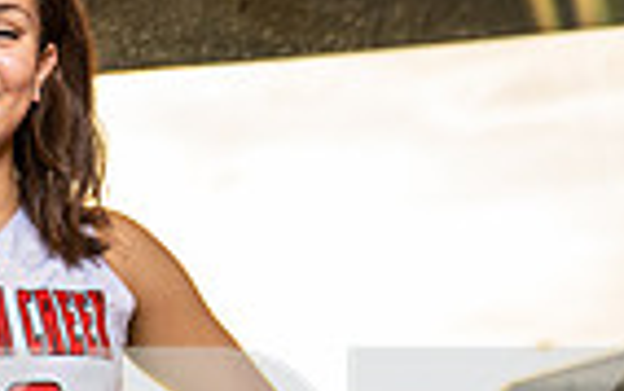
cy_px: 795
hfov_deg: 15.5
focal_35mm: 132
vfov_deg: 9.3
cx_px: 0
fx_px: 2247
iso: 320
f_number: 3.2
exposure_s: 1/250
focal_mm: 41
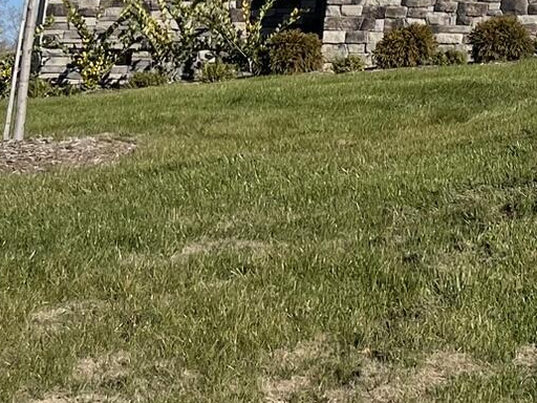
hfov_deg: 16.3
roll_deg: -1.4
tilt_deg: +16.7
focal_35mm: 104
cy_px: -347
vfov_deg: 12.8
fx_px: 1613
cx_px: 925
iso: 32
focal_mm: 4.2
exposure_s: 1/5556
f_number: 1.6
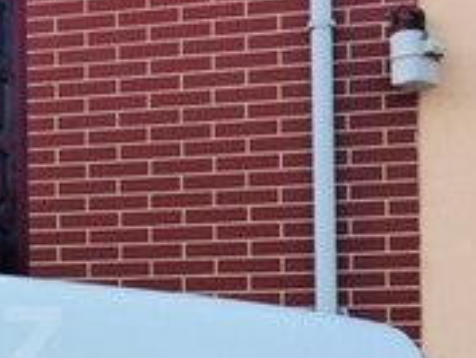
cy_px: 346
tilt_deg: +1.7
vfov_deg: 13.6
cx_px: -212
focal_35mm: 108
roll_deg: +1.1
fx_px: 1486
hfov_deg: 16.7
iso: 40
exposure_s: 1/50
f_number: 2.2
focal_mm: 4.15
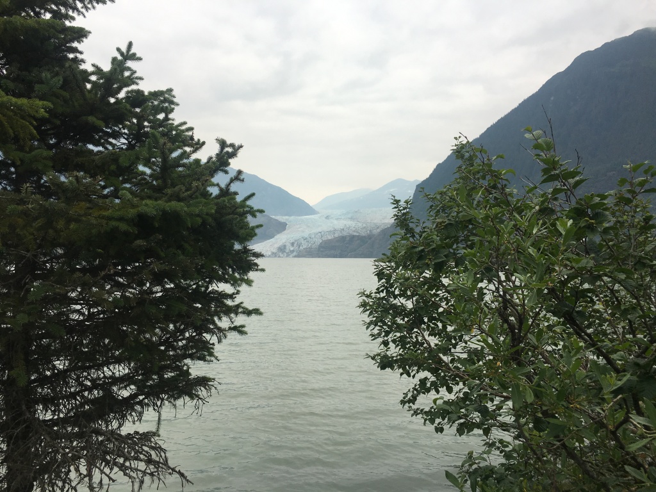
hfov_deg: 61.7
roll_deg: -1.0
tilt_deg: +1.6
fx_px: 550
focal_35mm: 29
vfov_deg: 48.2
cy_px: 246
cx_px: 328
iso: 25
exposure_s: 1/1603
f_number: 2.2
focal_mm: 4.15
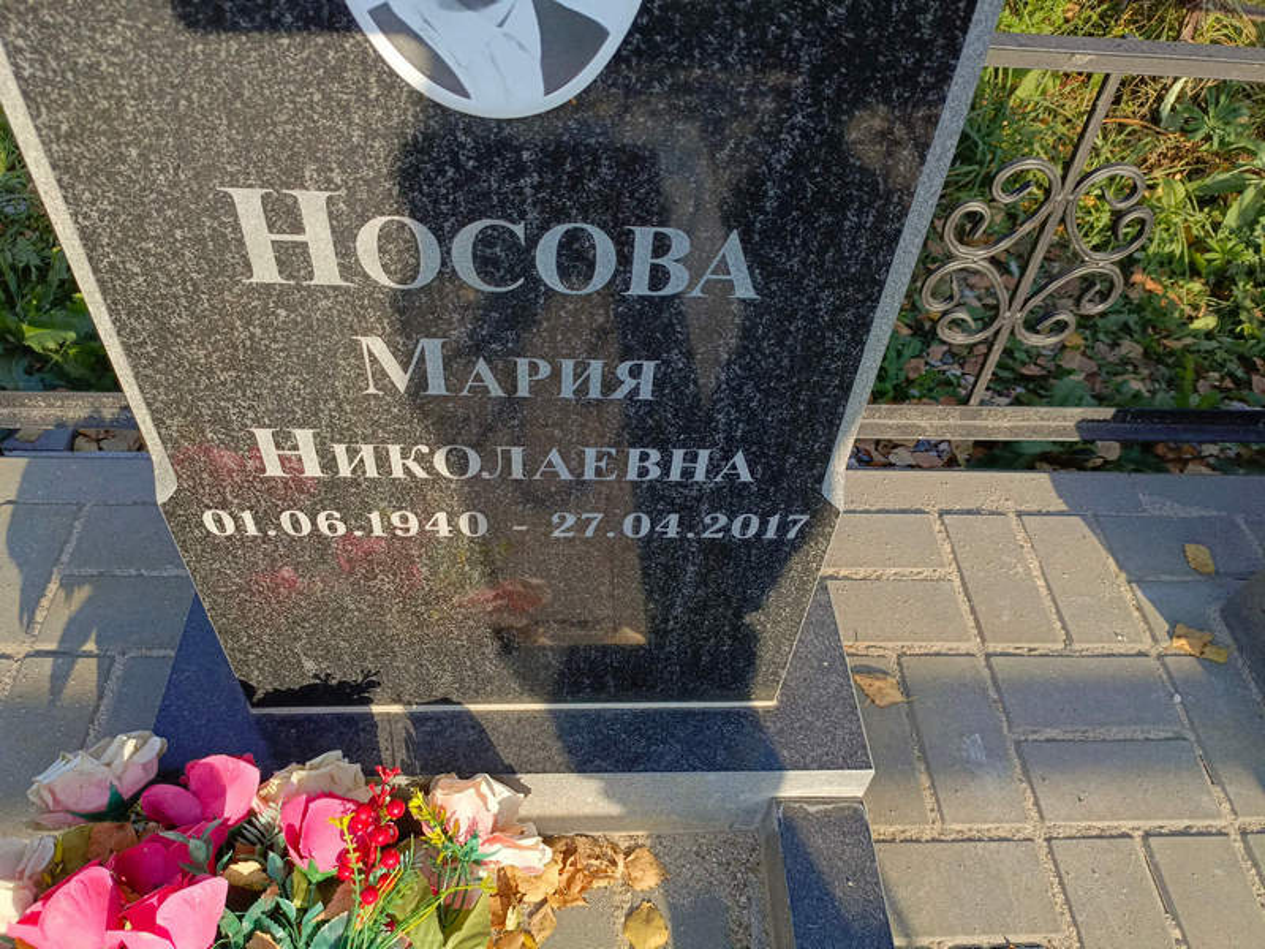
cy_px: 474
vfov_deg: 54.9
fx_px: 914
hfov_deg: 69.4
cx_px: 632
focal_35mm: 25
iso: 110
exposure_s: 1/535
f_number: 1.69
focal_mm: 4.76
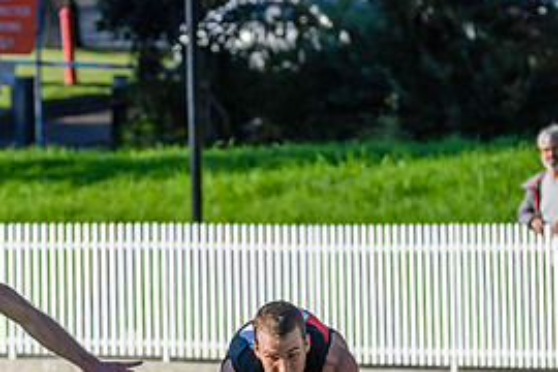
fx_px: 11903
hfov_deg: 2.7
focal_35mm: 768
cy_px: 387
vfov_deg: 1.8
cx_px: 281
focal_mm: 240
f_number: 8
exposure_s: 1/2000
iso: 800
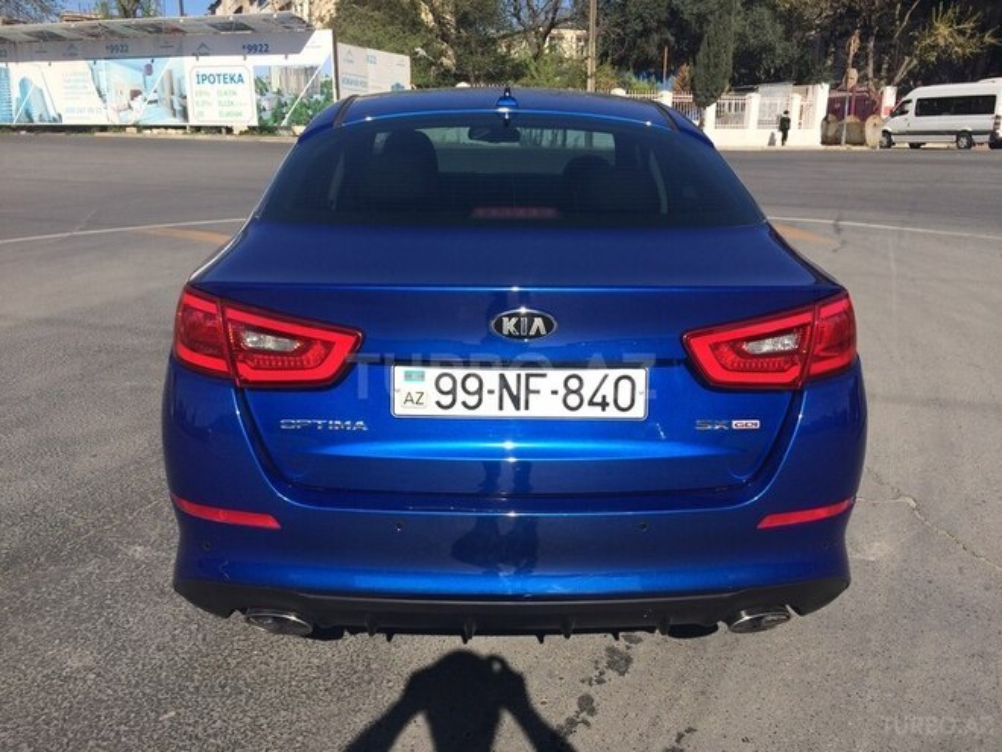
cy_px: 376
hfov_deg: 61.7
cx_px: 501
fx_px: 839
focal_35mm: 29
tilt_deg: -16.8
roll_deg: -1.3
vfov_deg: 48.2
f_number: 2.2
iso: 32
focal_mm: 4.15
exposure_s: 1/2160
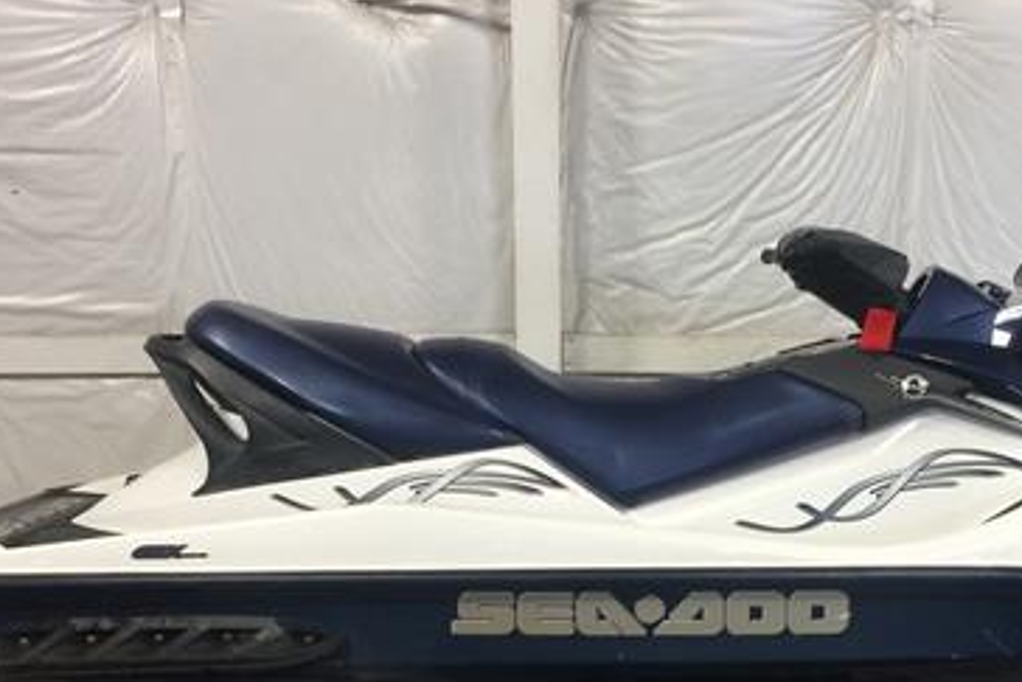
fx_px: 1505
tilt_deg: -9.9
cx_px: 660
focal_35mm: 53
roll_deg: +1.0
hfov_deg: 37.2
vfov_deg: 25.2
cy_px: 511
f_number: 2.2
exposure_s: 1/30
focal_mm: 4.15
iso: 50
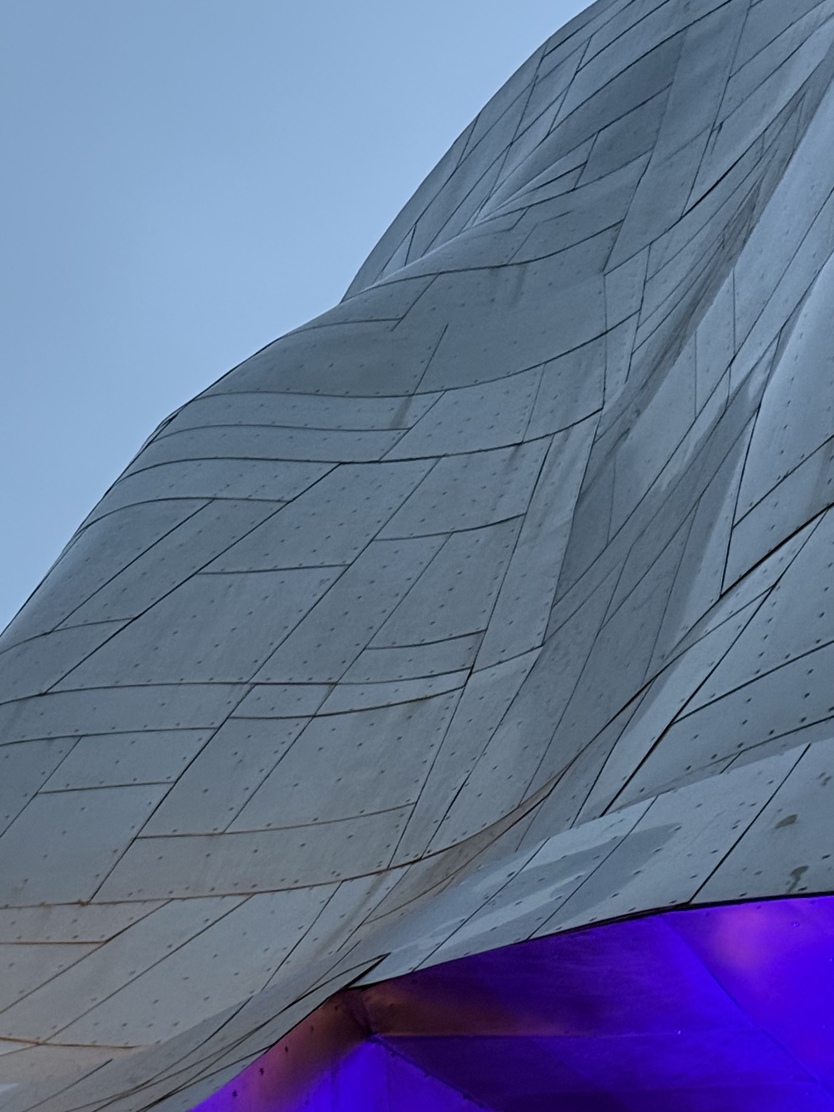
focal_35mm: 95
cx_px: 425
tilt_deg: +36.4
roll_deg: -1.6
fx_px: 3051
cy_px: 940
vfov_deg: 20.3
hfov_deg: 15.6
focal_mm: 6.76
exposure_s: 1/30
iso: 400
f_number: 1.78
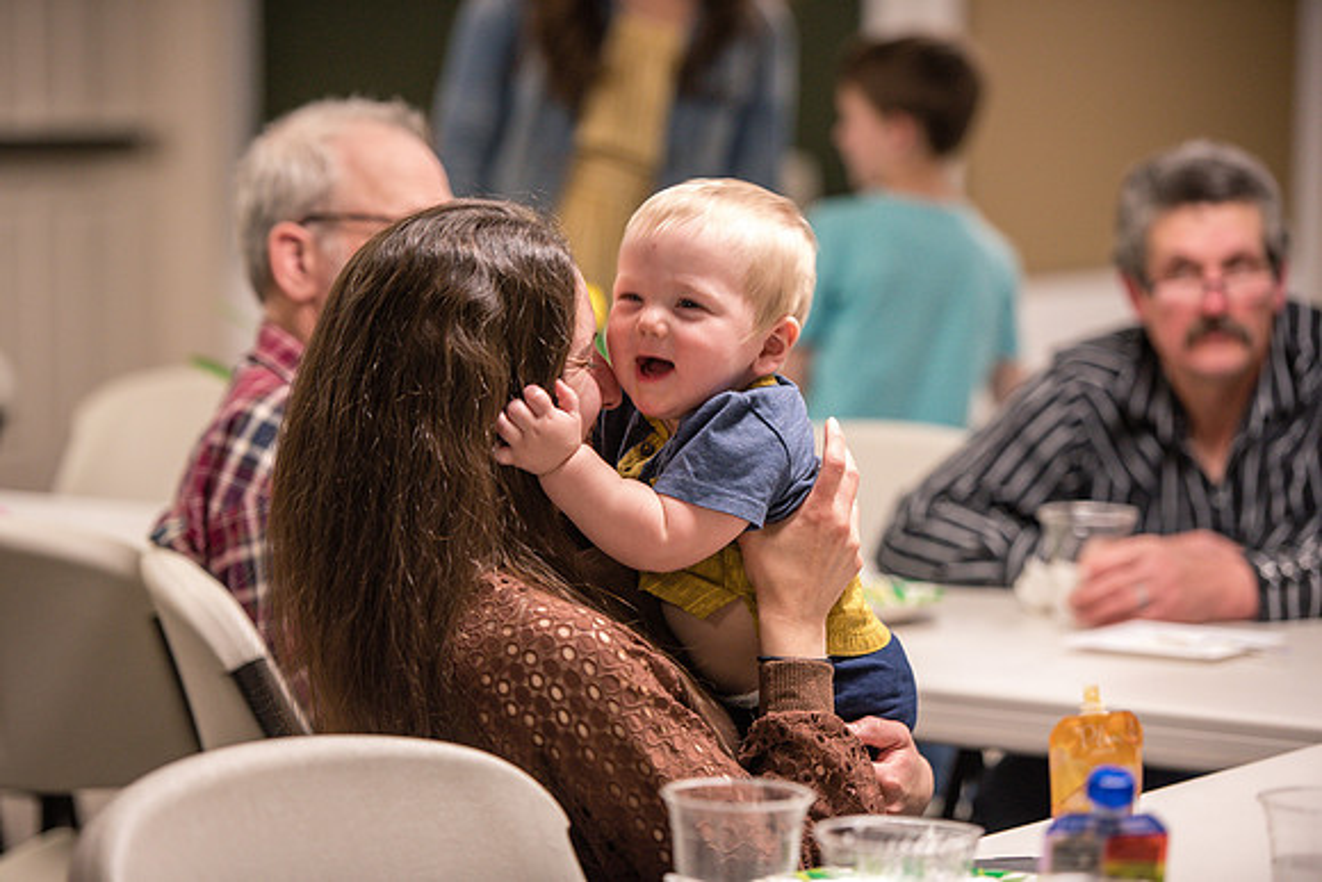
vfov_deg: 10.2
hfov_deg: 15.2
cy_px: 441
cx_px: 661
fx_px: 4958
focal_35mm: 135
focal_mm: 135
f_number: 2.8
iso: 1000
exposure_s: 1/100
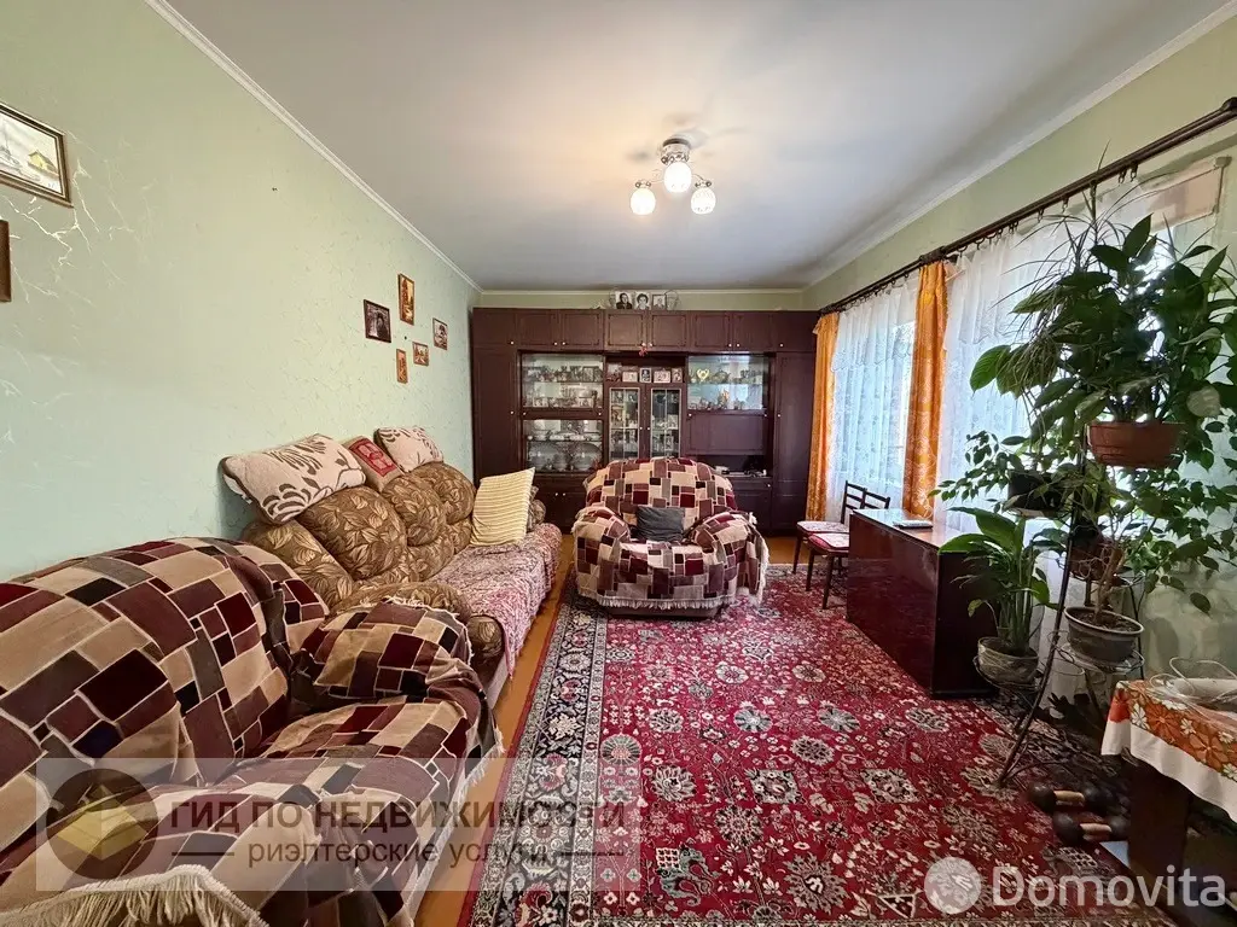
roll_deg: +0.3
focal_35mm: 14
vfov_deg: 85.7
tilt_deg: -6.4
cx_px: 618
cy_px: 464
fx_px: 500
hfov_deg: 102.1
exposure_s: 1/50
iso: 640
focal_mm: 2.22
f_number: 2.2
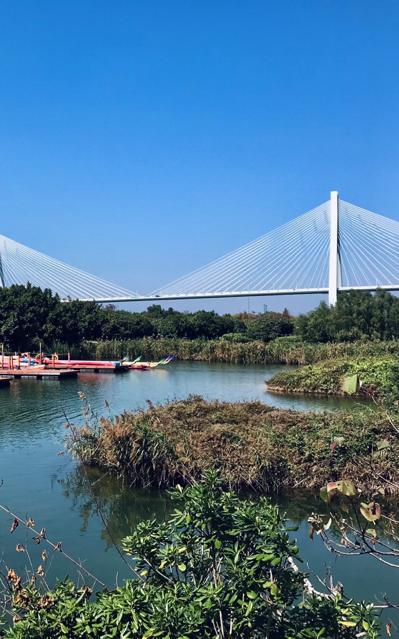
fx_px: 696
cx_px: 100
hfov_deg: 31.4
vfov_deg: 49.3
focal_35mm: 40
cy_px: 321
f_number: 1.8
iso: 20
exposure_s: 1/2519
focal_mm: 3.99
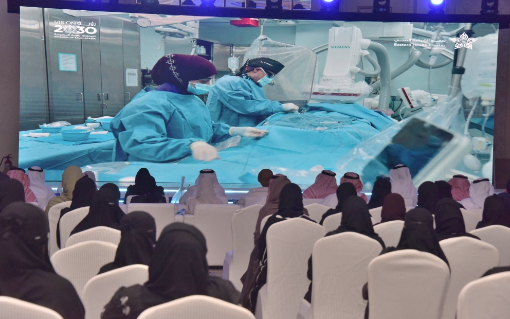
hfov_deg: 18.1
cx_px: 253
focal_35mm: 115
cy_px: 150
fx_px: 1598
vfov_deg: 11.4
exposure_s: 1/160
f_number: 9
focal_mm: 112
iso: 2000
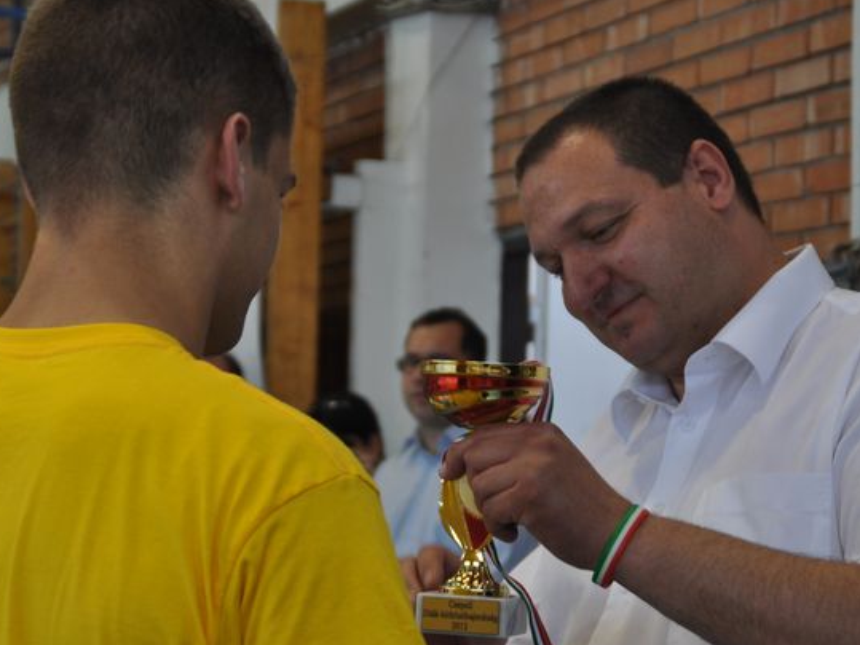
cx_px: 413
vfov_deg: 14.6
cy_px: 370
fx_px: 2509
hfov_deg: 19.5
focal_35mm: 101
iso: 400
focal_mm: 42
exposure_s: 1/80
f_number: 4.5
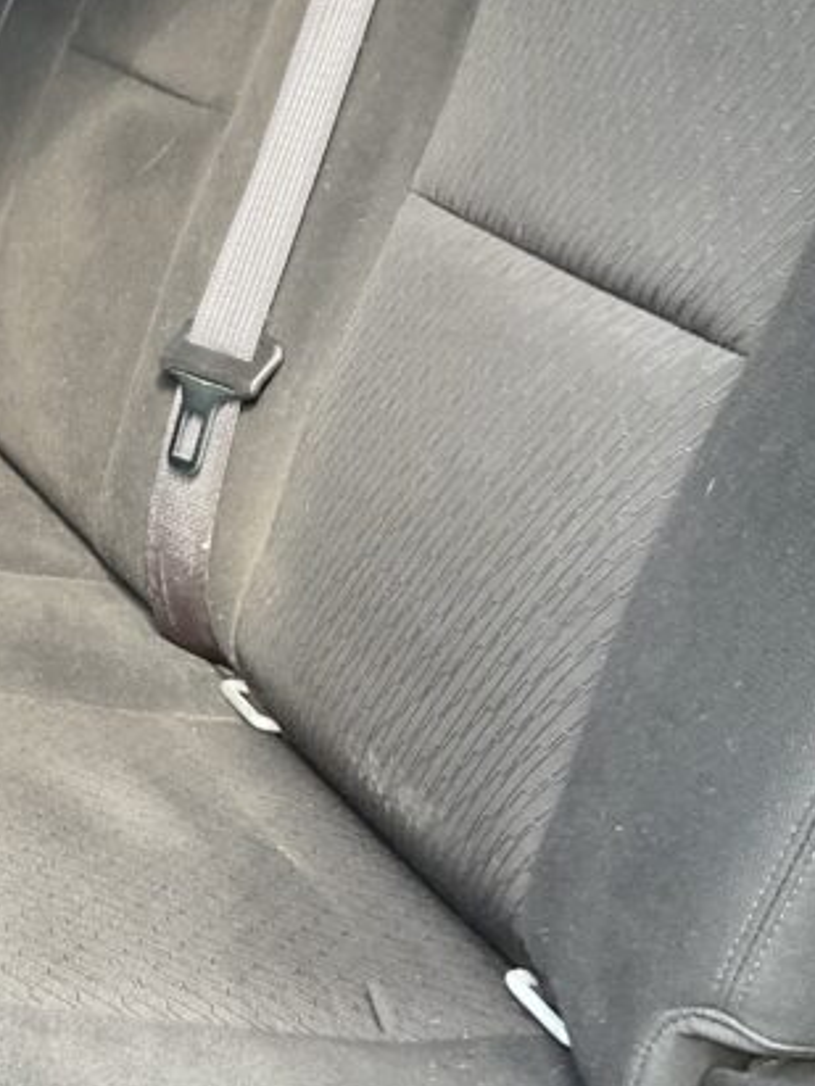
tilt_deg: -22.5
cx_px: -106
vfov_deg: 27.0
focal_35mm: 72
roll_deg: +0.9
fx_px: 2260
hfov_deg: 19.5
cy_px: 517
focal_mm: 3
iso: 50
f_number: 1.8
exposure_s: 1/120
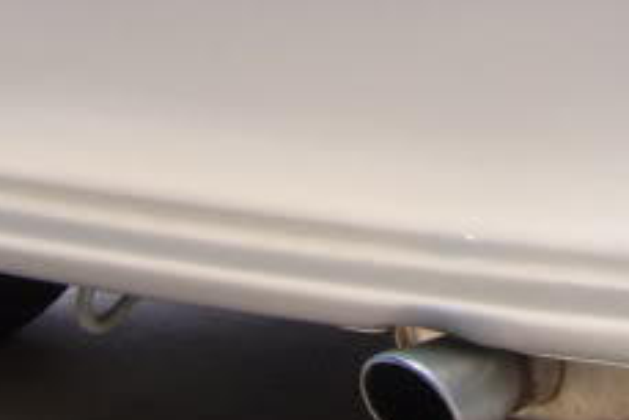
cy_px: -113
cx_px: 725
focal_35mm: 172
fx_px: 3007
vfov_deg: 7.9
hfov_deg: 11.7
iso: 80
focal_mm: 6
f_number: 4.8
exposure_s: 1/250
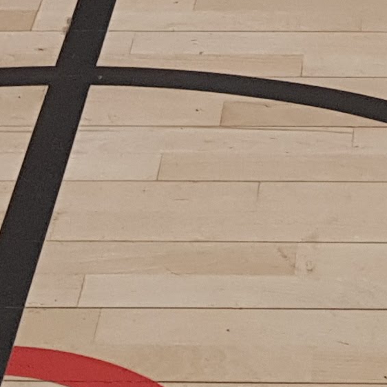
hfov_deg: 10.5
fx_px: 2087
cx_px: 362
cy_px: -618
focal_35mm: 165
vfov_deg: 9.2
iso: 80
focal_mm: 4.2
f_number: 1.7
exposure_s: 1/100
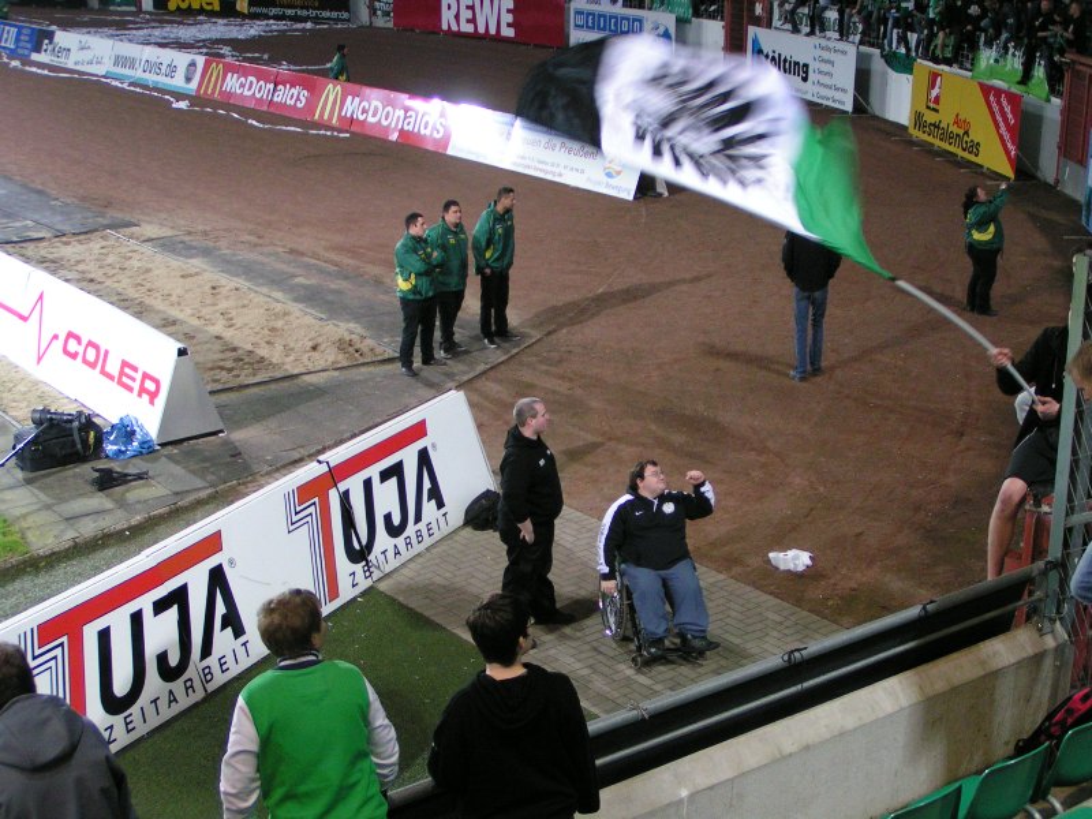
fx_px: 1546
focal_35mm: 49
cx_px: 546
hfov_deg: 38.9
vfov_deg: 29.7
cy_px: 410
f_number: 2.8
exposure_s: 1/25
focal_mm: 7.6
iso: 200
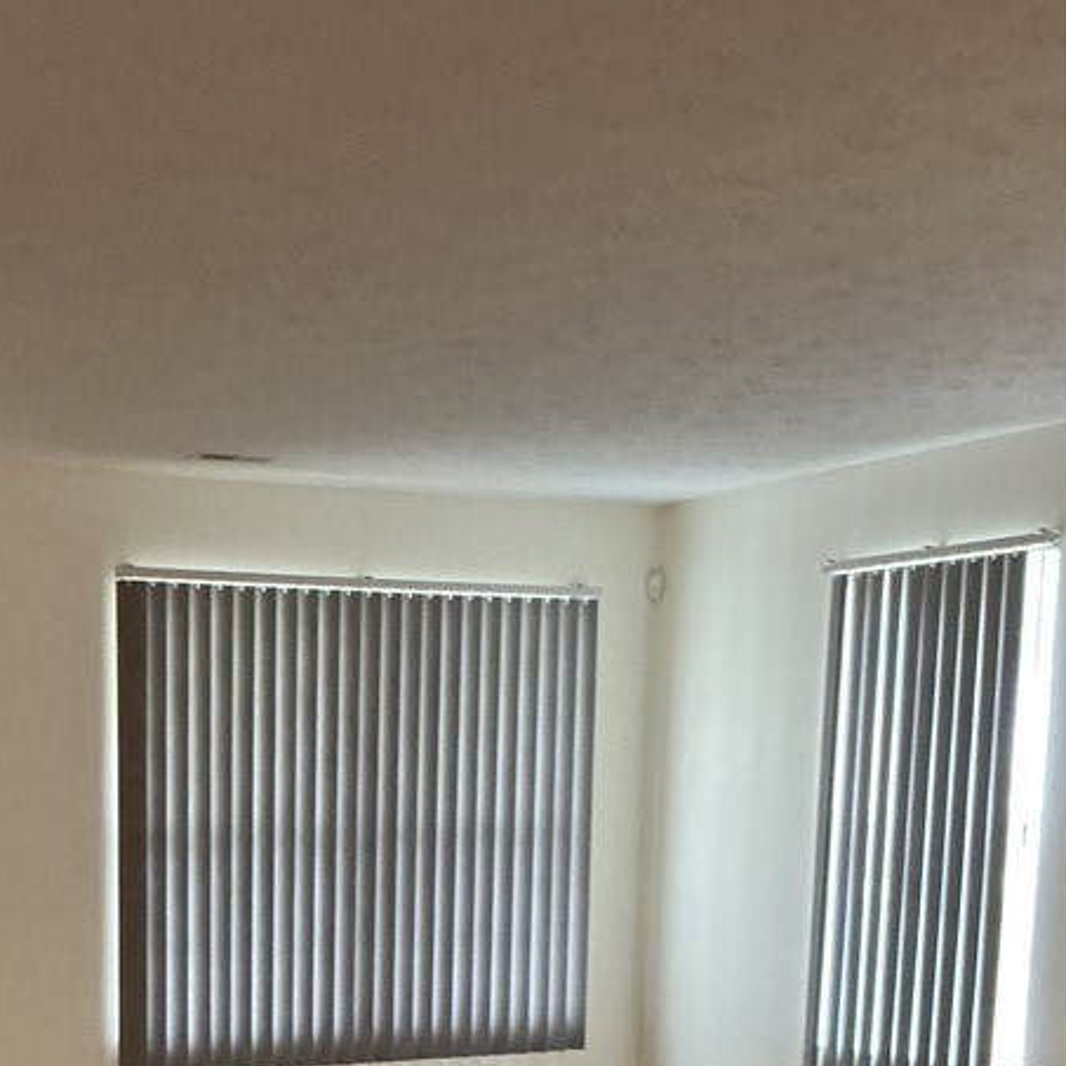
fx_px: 2021
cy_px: 1130
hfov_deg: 28.7
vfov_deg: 27.4
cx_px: 176
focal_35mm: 58
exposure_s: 1/30
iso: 250
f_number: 1.8
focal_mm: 3
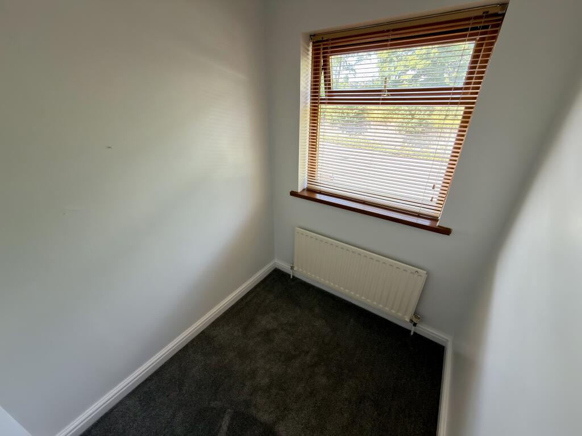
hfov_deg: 102.1
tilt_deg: -27.2
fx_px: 235
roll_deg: +0.6
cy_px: 218
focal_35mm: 14
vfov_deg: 85.7
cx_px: 291
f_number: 2.2
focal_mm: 2.22
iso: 50
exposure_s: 1/42
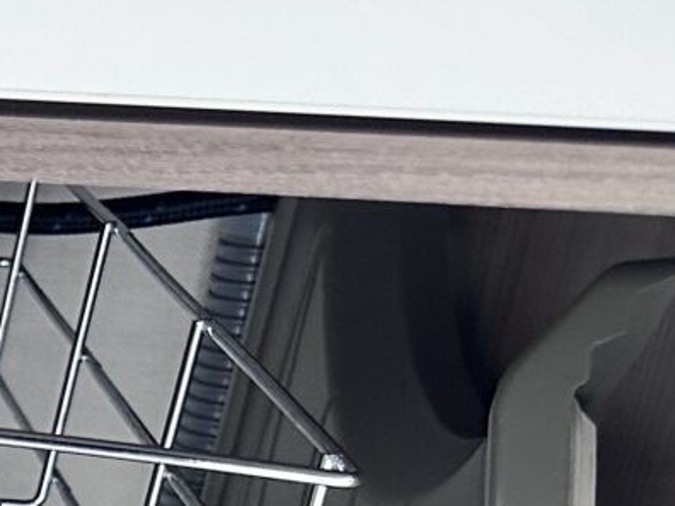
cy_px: 1126
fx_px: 2418
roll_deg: -1.1
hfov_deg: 12.8
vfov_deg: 10.6
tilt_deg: -28.0
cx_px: -856
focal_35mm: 124
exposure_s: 1/95
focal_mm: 6.86
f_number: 1.78
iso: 250
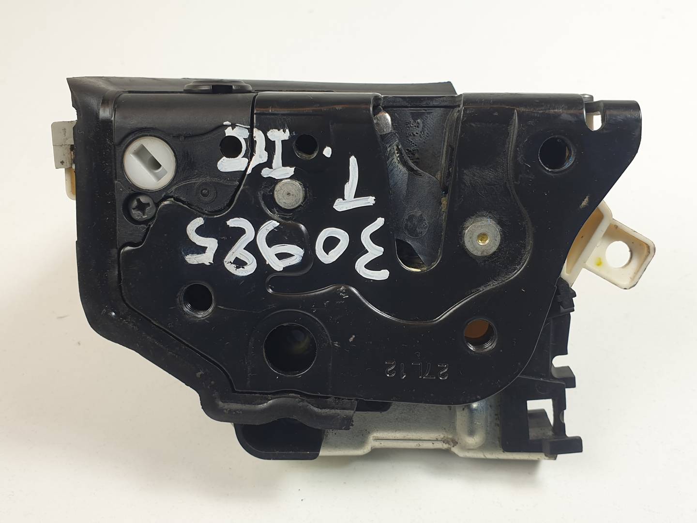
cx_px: 348
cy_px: 262
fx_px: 524
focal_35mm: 26
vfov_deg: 53.1
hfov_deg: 67.3
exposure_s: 1/106
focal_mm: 4.3
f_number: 2.4
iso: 50
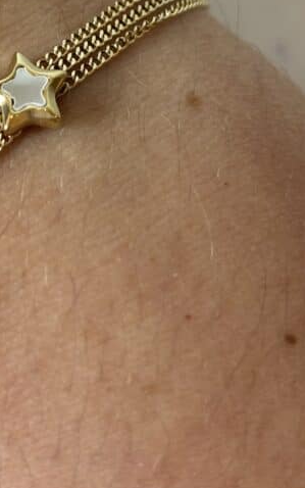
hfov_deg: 11.0
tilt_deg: -73.6
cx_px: -2
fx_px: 1568
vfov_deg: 17.2
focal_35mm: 118
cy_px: -11
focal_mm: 5.96
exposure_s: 1/50
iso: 25
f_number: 1.6
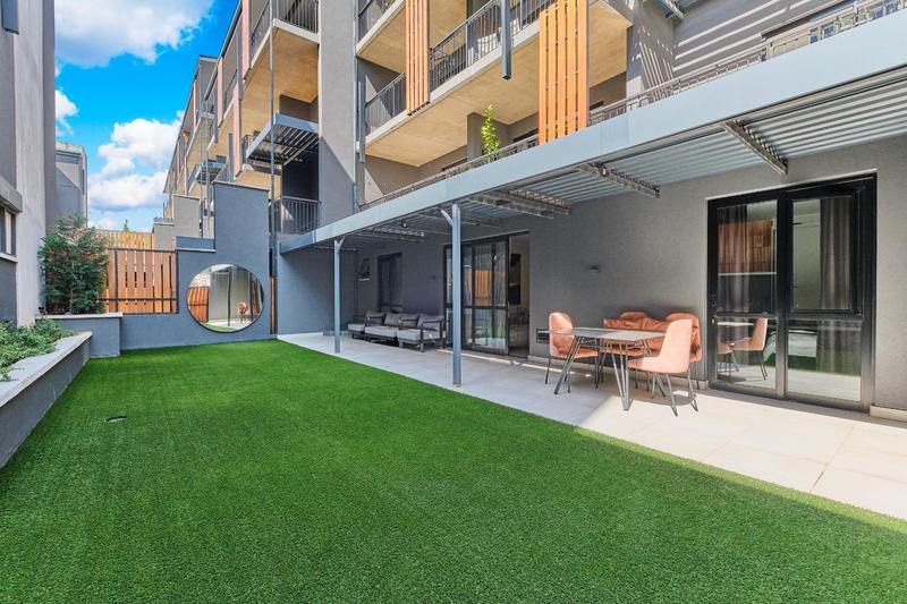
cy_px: 302
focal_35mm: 15
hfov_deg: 100.4
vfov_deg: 77.3
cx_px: 454
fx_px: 378
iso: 800
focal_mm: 10
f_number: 8
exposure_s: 1/250
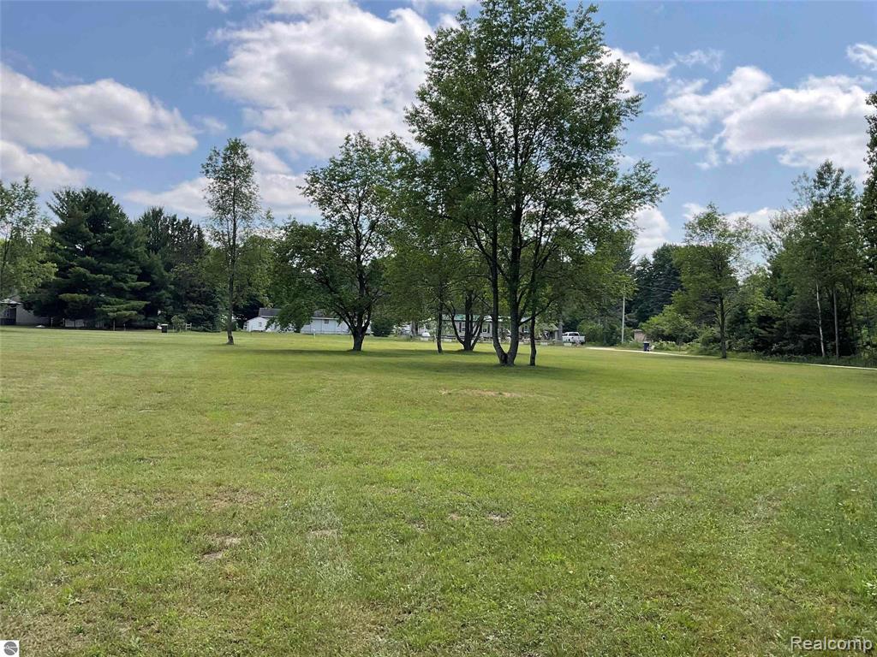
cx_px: 438
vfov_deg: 48.2
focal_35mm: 29
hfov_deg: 61.7
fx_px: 735
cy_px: 328
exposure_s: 1/1451
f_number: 1.8
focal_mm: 3
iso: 16
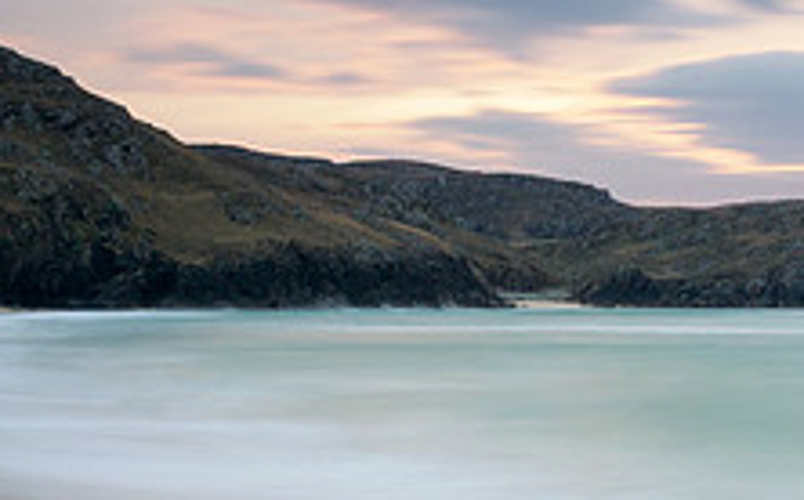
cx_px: 834
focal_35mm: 78
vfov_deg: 16.5
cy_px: 430
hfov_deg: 25.0
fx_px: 1707
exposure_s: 13
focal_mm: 13
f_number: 7.1
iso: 200
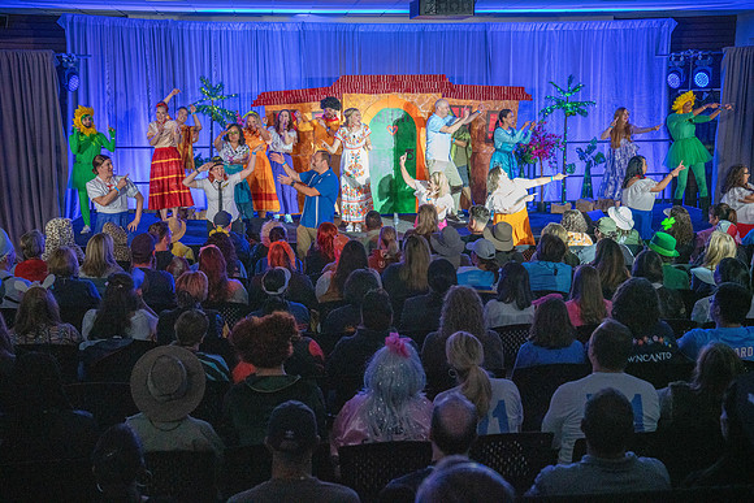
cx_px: 377
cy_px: 252
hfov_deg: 42.7
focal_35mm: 46
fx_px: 964
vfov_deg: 29.3
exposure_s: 1/200
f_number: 4.5
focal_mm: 46
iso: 5000
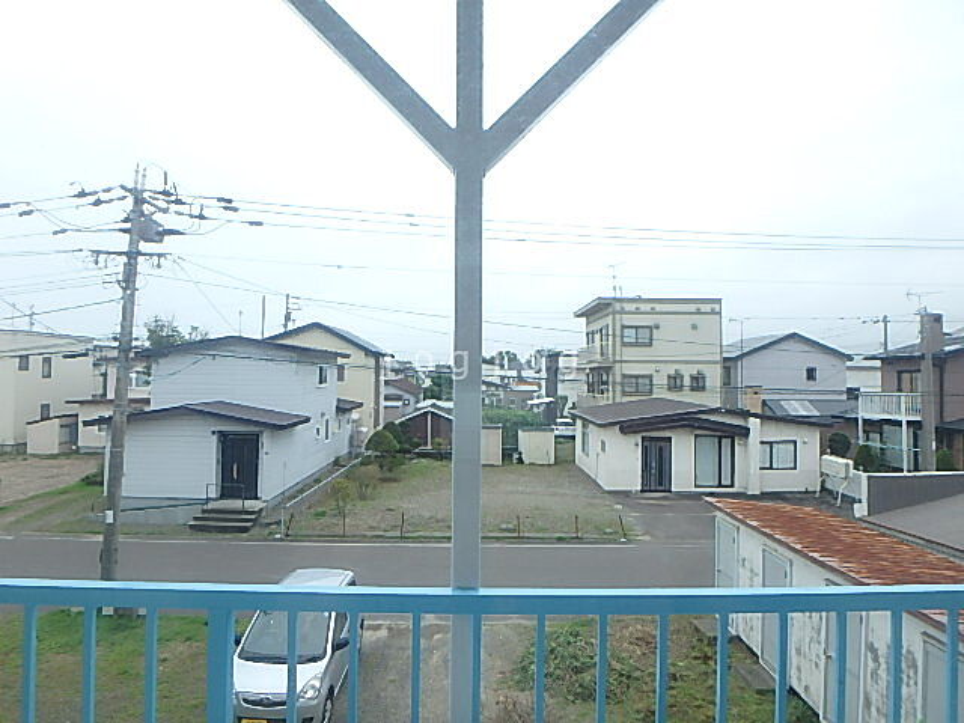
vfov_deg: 63.4
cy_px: 362
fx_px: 585
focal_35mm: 21
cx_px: 482
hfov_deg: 79.0
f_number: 3.5
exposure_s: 1/125
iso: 125
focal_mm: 3.7
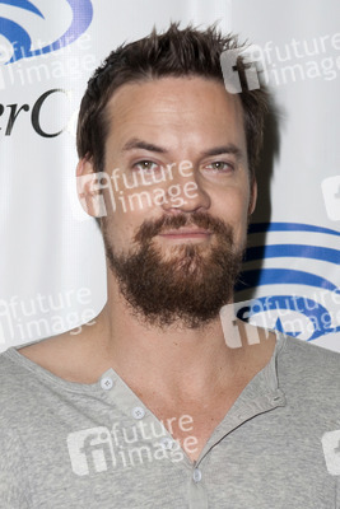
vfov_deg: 32.4
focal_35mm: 62
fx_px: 878
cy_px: 254
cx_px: 170
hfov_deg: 21.9
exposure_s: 1/400
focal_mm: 62
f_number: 4.5
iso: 400
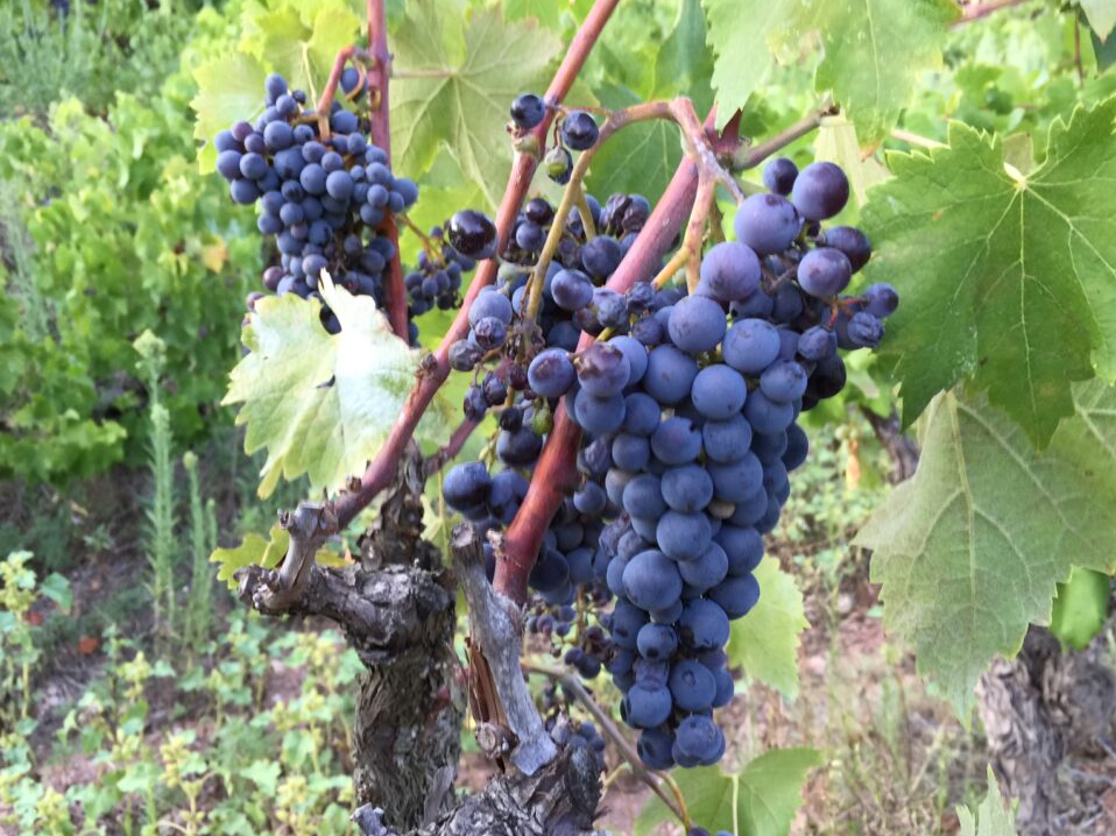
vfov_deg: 45.4
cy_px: 434
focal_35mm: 31
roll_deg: -0.2
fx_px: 999
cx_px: 531
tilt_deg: -12.7
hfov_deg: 58.3
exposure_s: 1/33
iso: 32
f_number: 2.2
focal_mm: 4.15
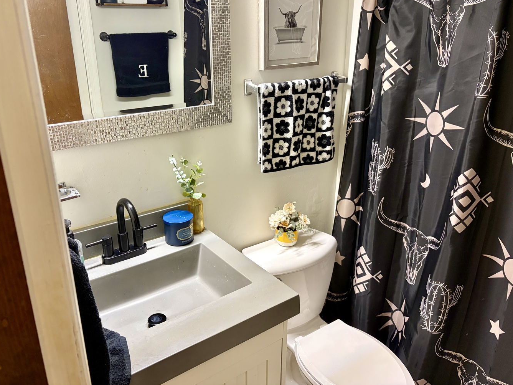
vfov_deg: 49.7
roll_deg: -0.2
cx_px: 240
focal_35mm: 28
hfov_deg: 63.4
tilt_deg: -19.1
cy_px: 179
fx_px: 415
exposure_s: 1/60
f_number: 1.6
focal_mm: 5.96
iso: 250
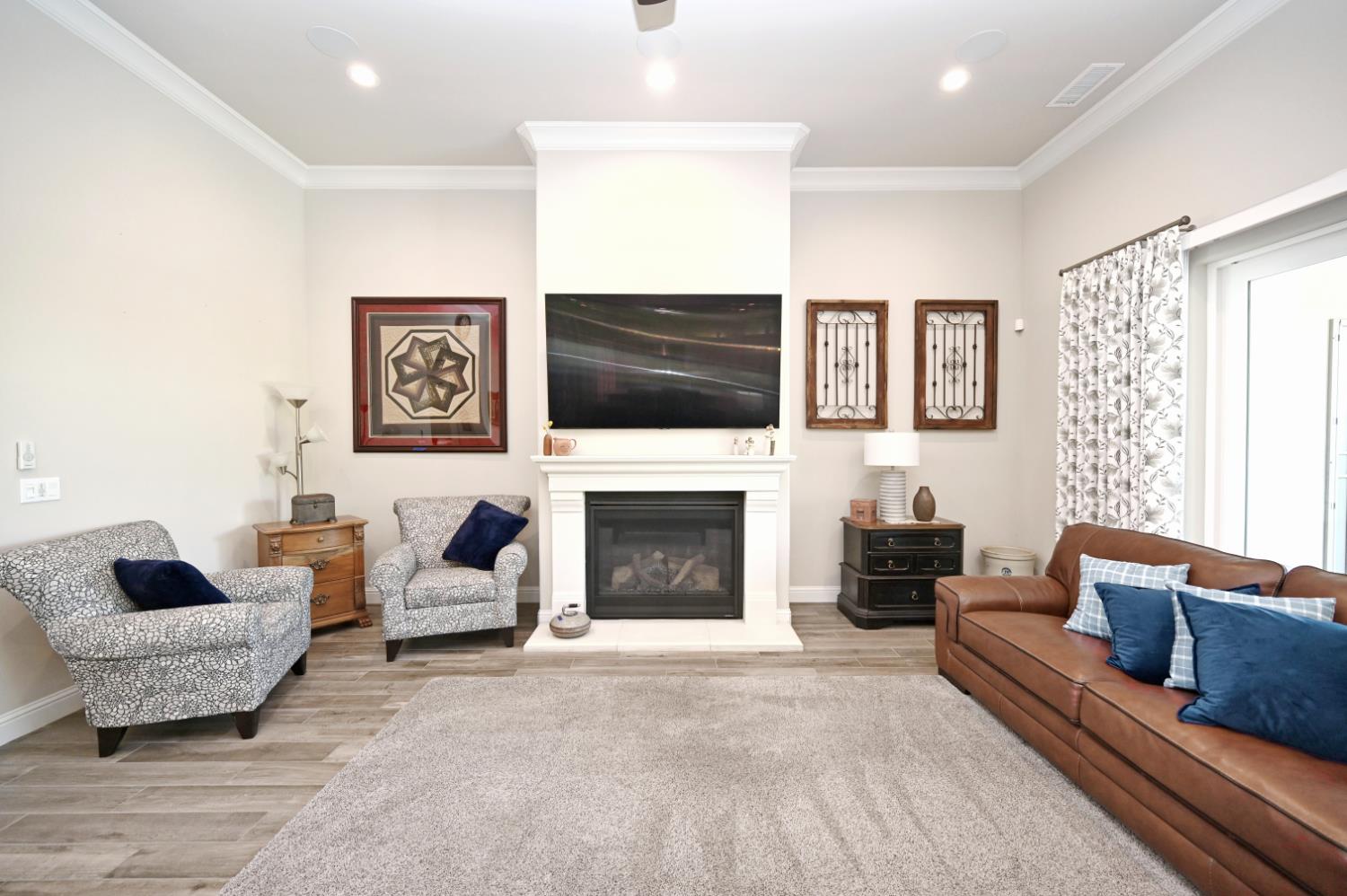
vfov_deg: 81.1
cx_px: 674
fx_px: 523
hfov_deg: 104.3
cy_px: 448
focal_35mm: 14
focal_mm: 14
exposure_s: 1/60
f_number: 4
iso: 720
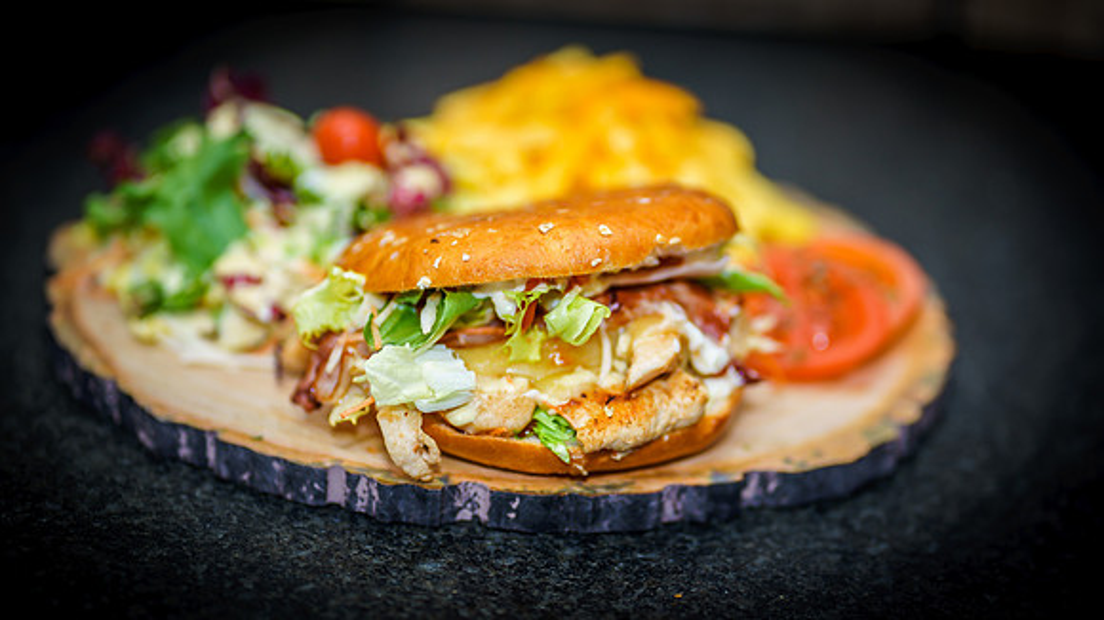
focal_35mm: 91
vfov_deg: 13.3
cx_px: 552
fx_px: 2669
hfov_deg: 23.4
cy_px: 308
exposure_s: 1/80
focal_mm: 85
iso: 100
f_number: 1.8
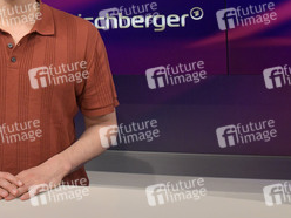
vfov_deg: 33.4
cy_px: 46
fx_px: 353
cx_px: 28
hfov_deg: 41.2
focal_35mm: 42
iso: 2500
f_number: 6.3
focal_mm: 24
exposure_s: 1/200
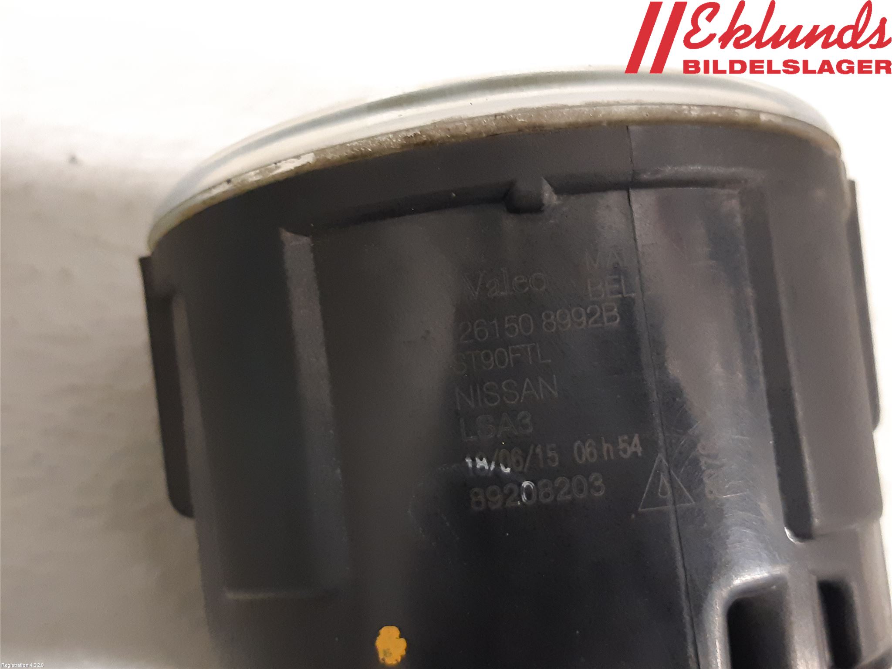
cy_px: 334
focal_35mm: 26
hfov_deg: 67.3
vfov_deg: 53.1
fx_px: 670
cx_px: 446
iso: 250
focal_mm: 3.93
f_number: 1.7
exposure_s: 1/25
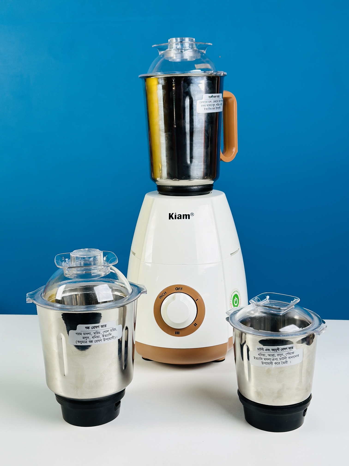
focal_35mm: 48
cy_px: 233
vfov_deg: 39.7
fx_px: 645
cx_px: 174
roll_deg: +0.2
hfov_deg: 30.3
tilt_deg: -12.1
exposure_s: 1/101
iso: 125
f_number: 1.78
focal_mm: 6.86
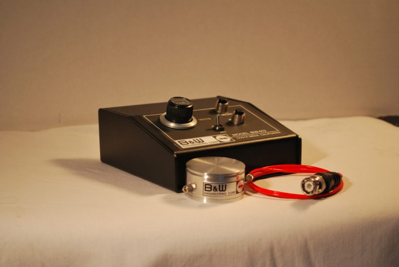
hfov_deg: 24.6
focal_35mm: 82
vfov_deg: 16.6
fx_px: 915
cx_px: 200
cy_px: 134
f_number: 5.6
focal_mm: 55
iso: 320
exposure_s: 1/30
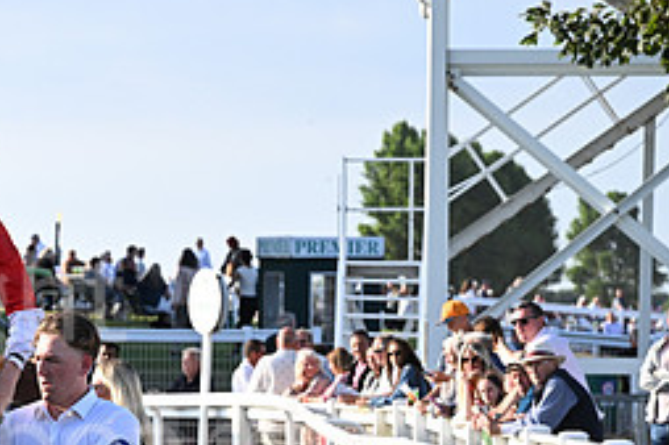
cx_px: -37
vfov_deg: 5.7
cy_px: 470
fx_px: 4457
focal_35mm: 240
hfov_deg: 8.5
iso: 500
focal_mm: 105
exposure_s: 1/800
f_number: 6.3
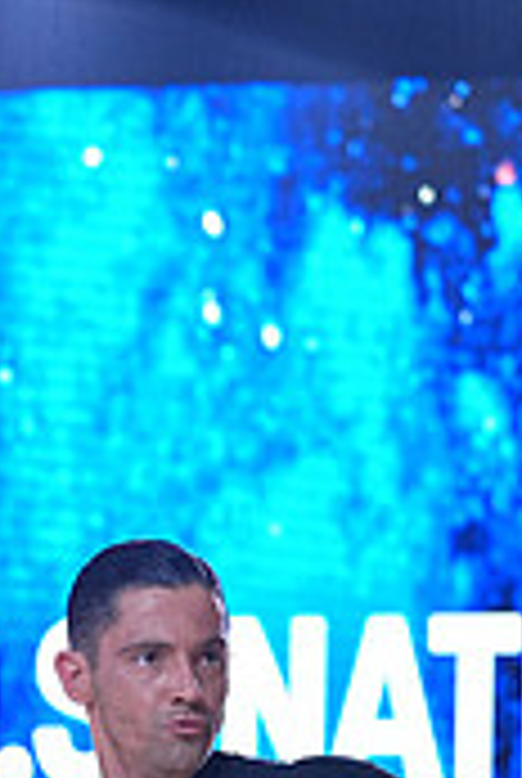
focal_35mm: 358
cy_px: 1232
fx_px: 7755
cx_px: -124
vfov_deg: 5.7
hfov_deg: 3.8
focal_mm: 107
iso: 1250
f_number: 4
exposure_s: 1/500
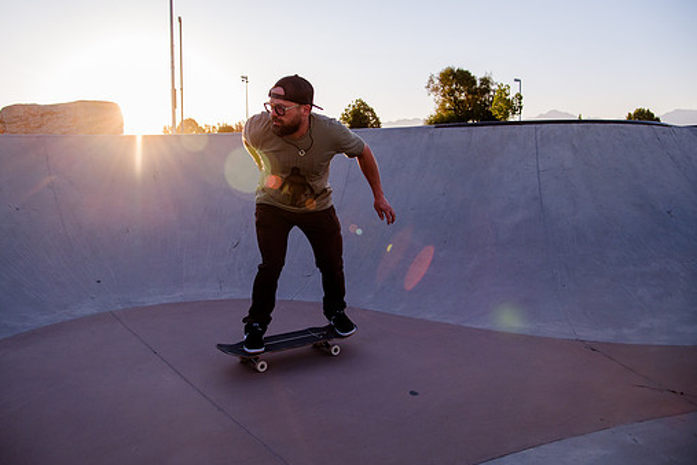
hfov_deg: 65.4
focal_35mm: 28
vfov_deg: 46.4
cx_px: 319
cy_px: 215
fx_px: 542
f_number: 4
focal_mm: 24
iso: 1000
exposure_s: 1/3200
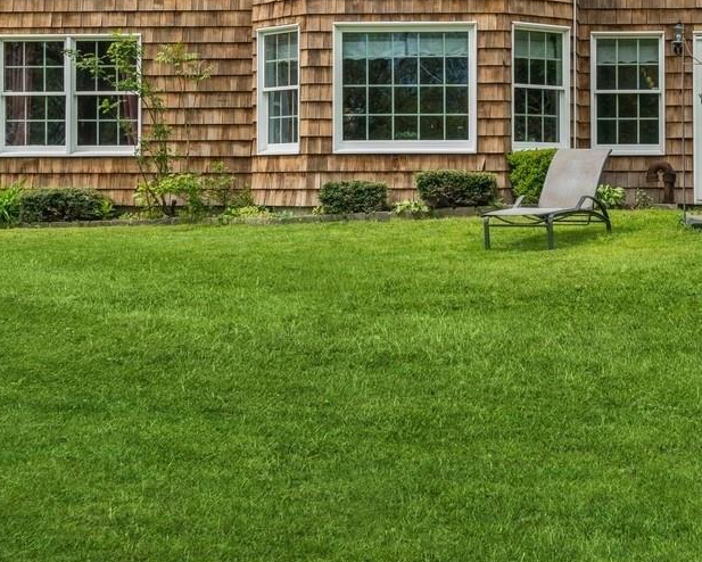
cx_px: 594
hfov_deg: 25.5
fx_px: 1517
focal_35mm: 73
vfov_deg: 20.2
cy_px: -24
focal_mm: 30
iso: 200
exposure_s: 1/200
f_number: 9
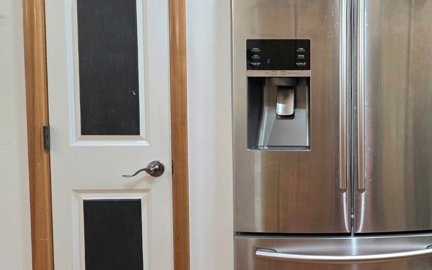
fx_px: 330
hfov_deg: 57.3
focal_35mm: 28
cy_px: 114
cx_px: 387
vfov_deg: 44.4
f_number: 1.9
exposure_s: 1/60.2
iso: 400
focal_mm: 2.2
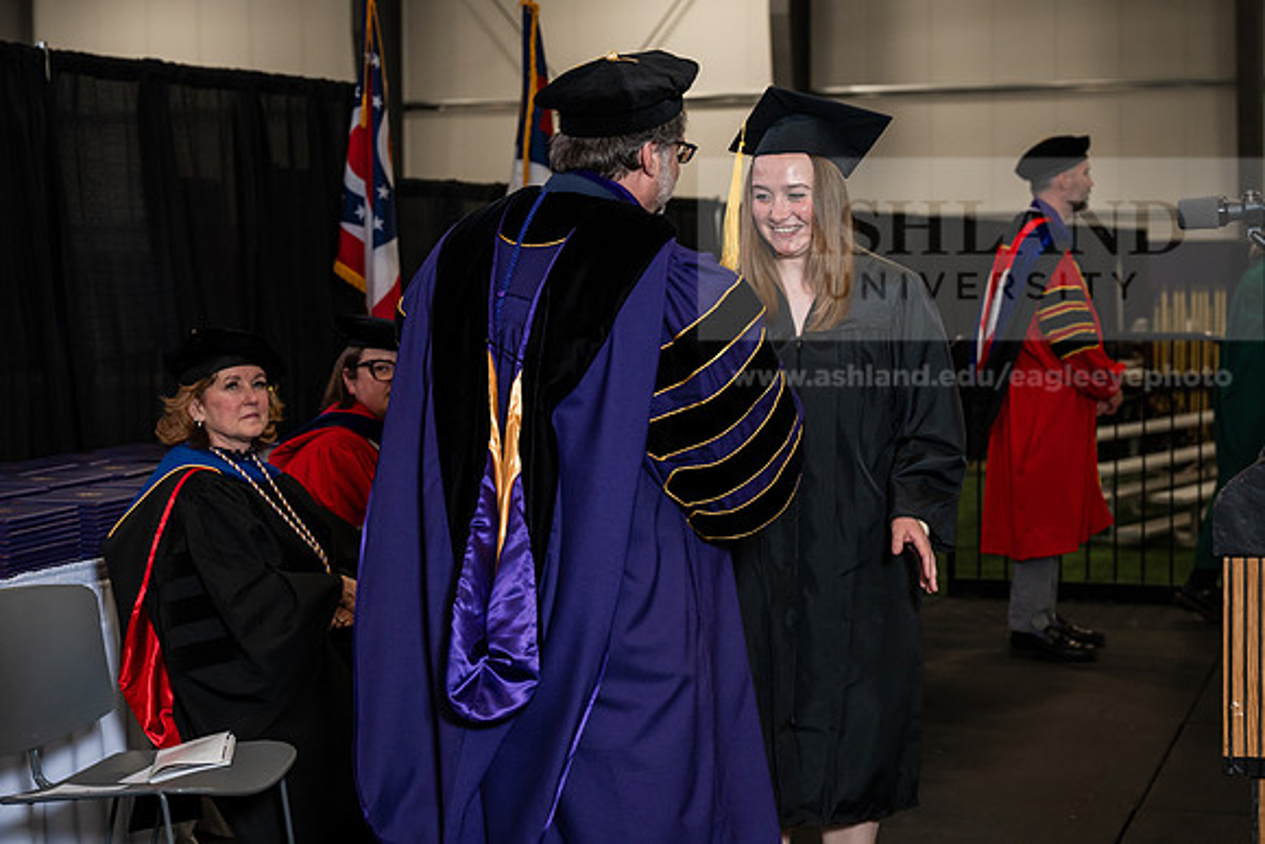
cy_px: 422
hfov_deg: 28.8
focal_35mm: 70
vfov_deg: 19.5
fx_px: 2460
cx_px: 632
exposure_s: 1/200
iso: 1250
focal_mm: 70
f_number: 5
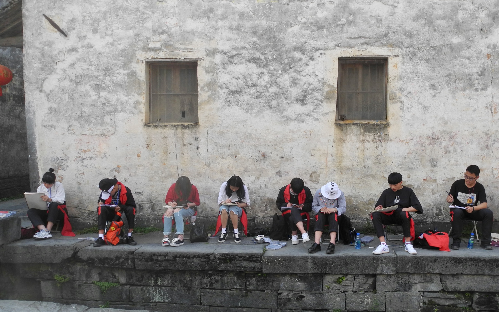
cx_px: 285
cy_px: 184
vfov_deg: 36.2
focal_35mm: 35
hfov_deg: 55.1
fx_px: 476
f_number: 2.8
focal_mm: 6
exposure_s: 1/500
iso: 100
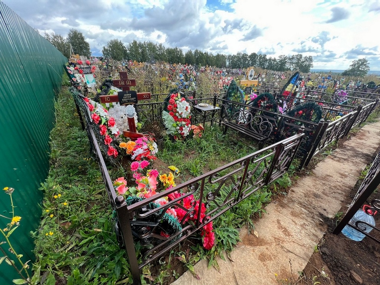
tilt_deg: -23.3
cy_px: 142
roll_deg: -1.9
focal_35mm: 13
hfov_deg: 106.2
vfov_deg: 89.9
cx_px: 190
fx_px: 143
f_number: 1.8
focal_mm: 1.57
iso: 32
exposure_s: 1/210
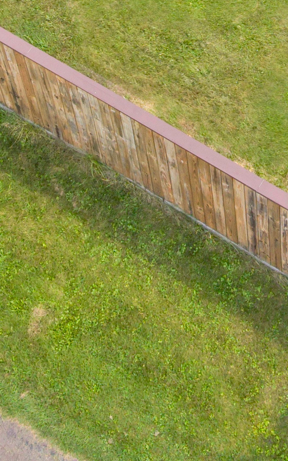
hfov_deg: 11.3
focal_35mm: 114
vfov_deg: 16.2
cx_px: 306
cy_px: -291
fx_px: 1432
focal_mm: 8.67
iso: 260
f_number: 1.8
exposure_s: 1/3200
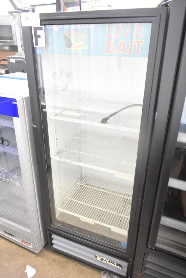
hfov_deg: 48.0
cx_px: 93
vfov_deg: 67.4
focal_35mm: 27
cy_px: 139
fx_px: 209
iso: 2500
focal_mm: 18
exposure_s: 1/30
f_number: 3.5
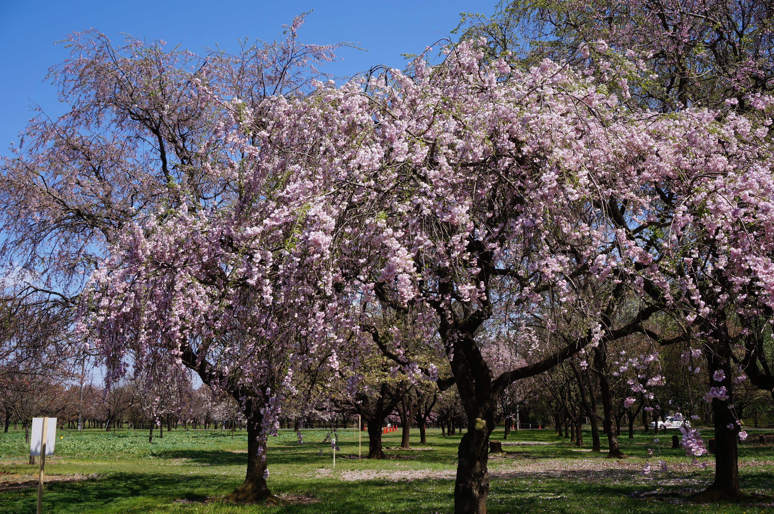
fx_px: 902
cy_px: 257
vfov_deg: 31.8
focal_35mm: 42
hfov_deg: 46.4
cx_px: 387
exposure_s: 1/200
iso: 100
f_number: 9
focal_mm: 28
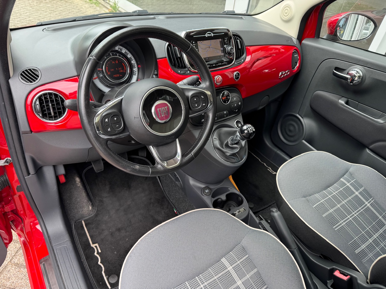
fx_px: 268
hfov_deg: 71.6
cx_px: 193
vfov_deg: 56.8
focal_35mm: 24
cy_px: 144
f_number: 1.78
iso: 64
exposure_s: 1/172
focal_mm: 6.76
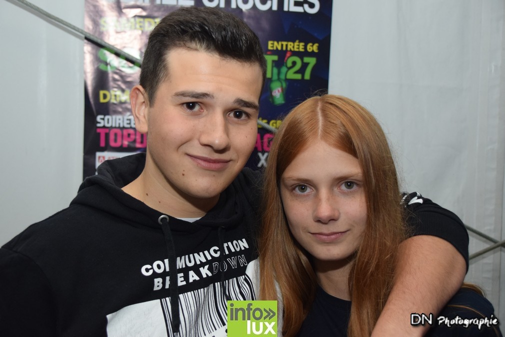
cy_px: 168
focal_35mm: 48
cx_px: 252
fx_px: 673
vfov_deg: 28.1
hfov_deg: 41.1
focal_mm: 32
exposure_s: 1/60
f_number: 4.2
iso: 1600
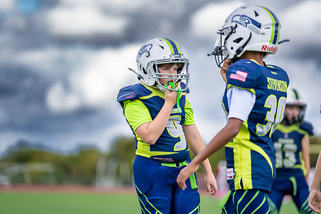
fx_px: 1671
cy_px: 105
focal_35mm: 187
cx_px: 149
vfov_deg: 7.3
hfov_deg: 11.0
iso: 320
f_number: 2.8
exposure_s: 1/2000
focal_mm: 175
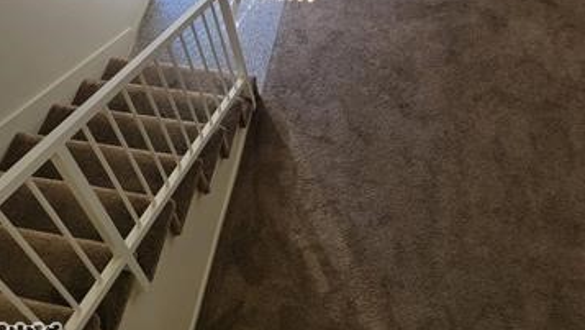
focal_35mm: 44
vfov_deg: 23.1
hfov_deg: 46.4
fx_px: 683
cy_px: -135
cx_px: 287
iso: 50
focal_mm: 6.7
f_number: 1.8
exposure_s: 1/119
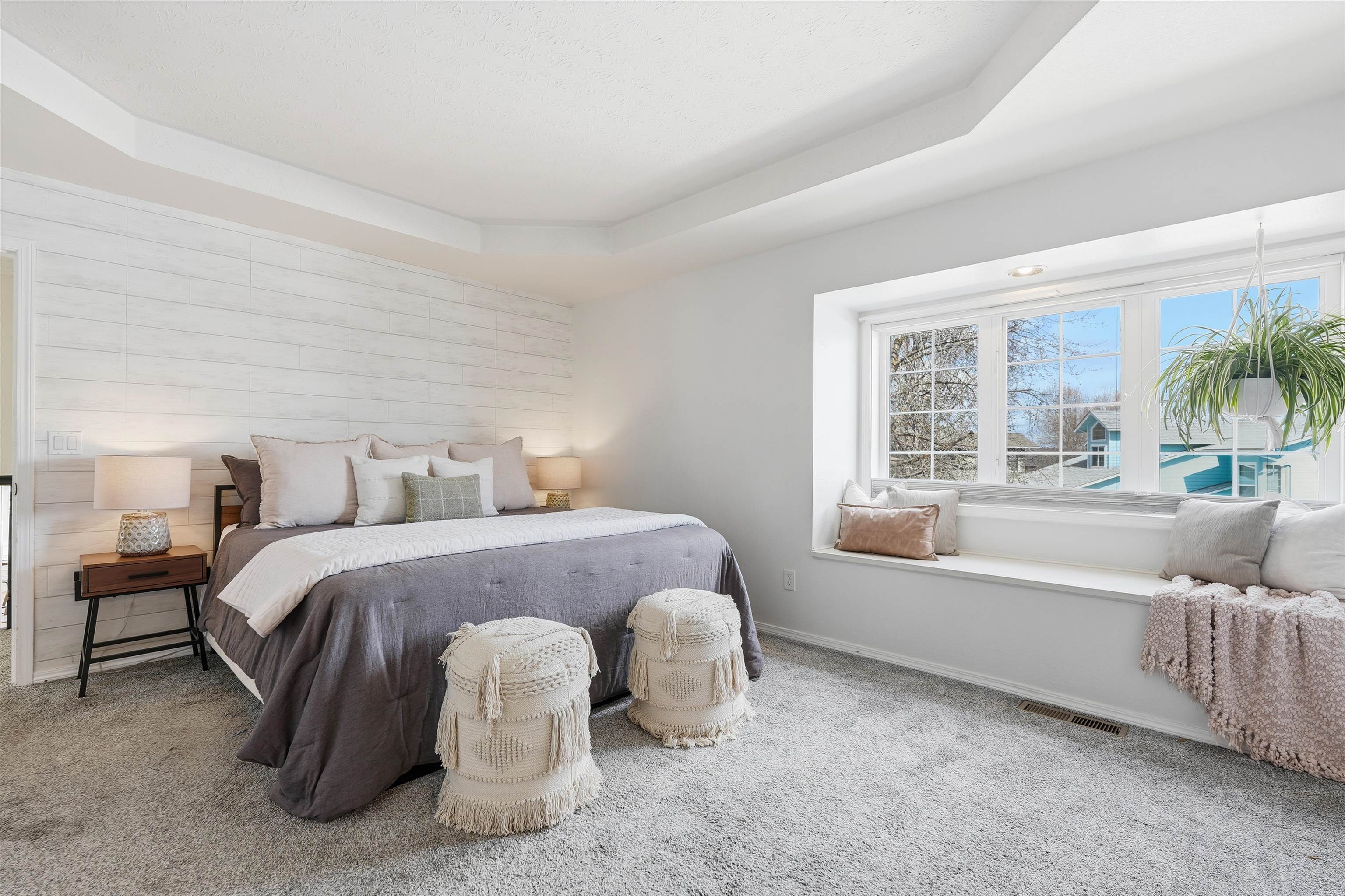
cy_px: 448
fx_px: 598
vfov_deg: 73.7
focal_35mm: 16
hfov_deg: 96.7
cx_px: 672
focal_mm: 16
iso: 100
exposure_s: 1/50
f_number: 8
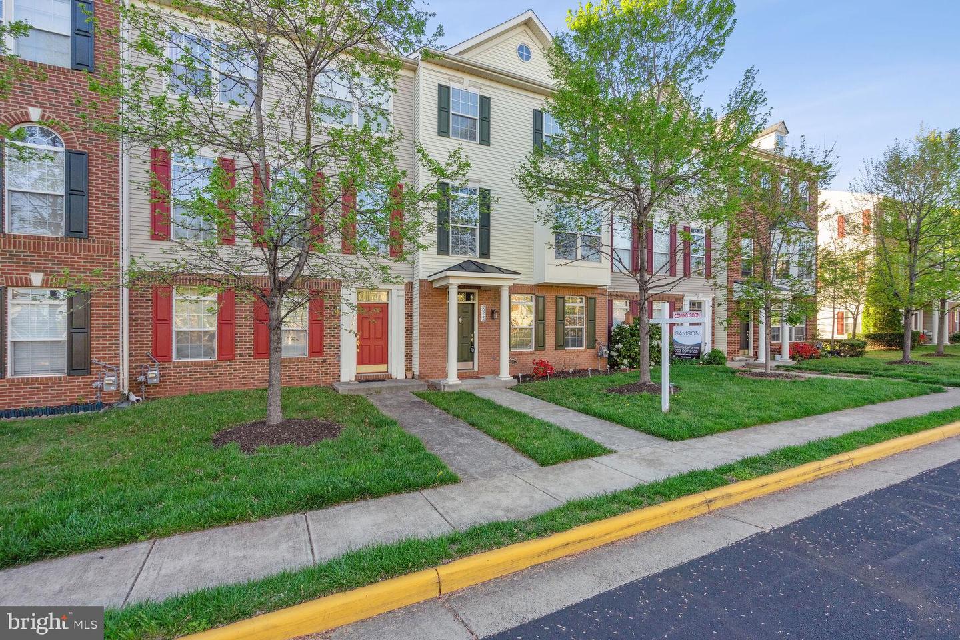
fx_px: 427
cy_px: 320
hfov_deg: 96.7
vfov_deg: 73.7
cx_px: 480
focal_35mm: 16
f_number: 8
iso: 800
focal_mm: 16
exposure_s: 1/250
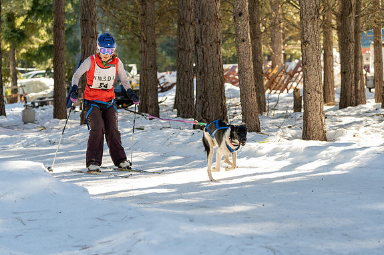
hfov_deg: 18.6
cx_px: 191
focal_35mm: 110
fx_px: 1173
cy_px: 127
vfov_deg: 12.4
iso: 1000
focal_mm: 109
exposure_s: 1/500
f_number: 5.6
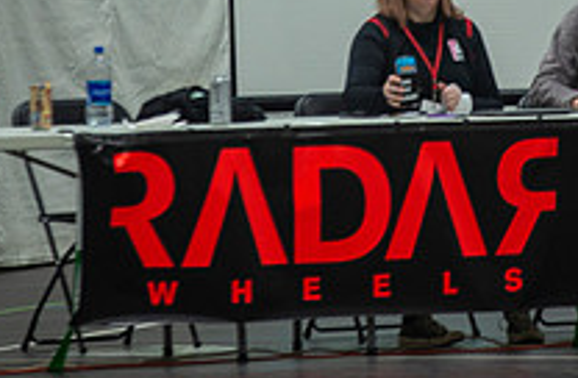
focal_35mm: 653
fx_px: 10422
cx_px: 413
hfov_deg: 3.2
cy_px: -134
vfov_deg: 2.1
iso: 800
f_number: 2.8
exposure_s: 1/125
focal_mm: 200
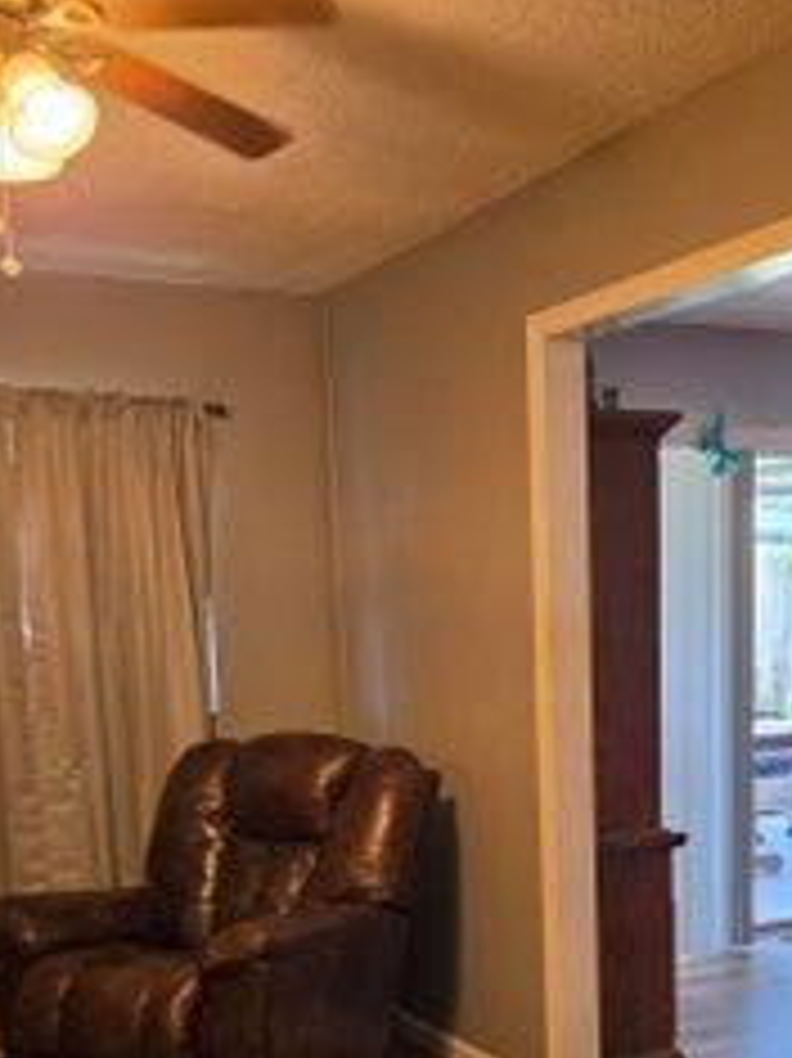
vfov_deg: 38.9
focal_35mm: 47
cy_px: 846
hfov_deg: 30.8
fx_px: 1435
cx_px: 472
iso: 250
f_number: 1.8
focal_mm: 5.4
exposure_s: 1/120
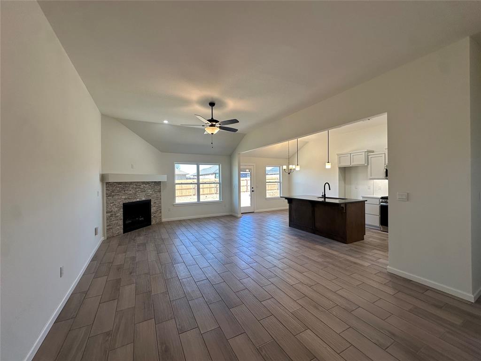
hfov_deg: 102.1
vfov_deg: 85.7
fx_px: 195
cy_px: 180
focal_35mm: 14
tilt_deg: +0.1
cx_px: 240
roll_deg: -0.1
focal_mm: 2.22
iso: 80
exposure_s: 1/120
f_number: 2.2
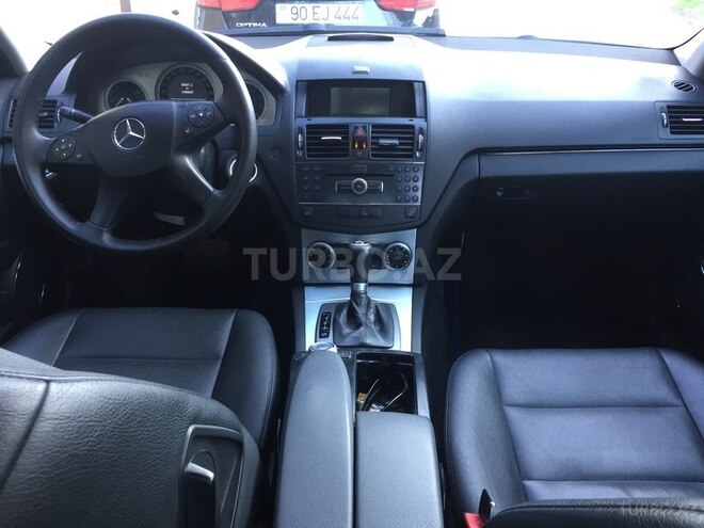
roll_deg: -2.4
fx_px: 590
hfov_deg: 61.7
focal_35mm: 29
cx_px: 352
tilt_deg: -27.7
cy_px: 264
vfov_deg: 48.2
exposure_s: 1/33
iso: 80
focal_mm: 4.15
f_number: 2.2
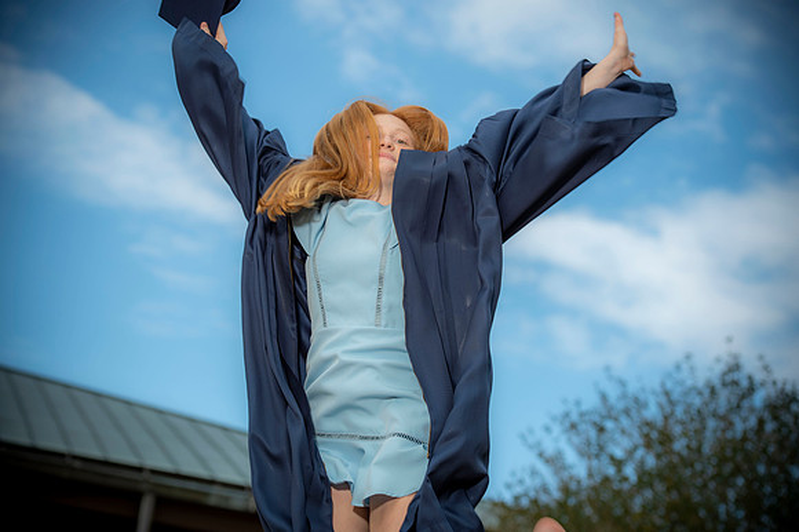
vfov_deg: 13.9
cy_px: 266
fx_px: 2174
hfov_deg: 20.8
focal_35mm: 98
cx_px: 400
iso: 80
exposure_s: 1/250
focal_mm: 98
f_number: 5
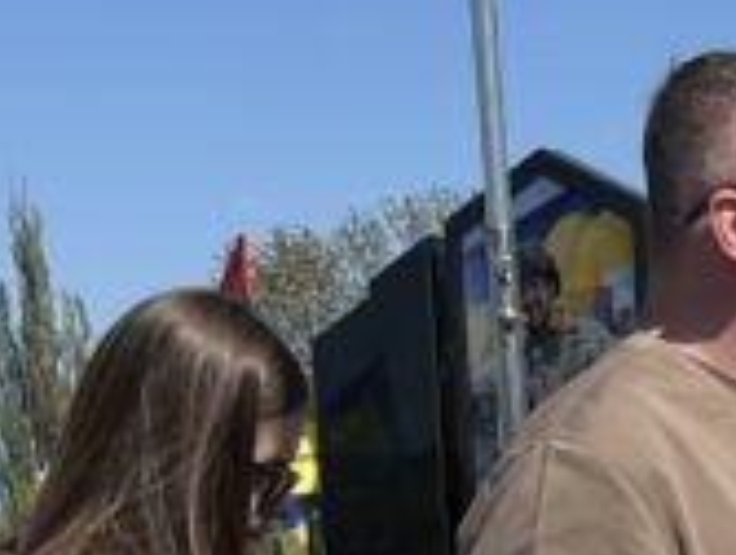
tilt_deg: -9.2
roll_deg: +1.5
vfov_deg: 8.8
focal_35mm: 159
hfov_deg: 11.7
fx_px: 3388
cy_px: 1163
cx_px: 1194
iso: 50
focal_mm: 5.1
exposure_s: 1/4651
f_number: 1.6
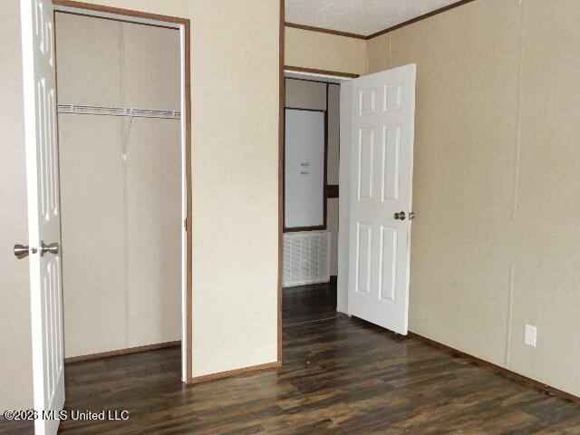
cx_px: 290
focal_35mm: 30
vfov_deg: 46.8
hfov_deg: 60.0
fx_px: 503
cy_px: 218
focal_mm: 5.4
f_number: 4
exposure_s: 1/30
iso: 500
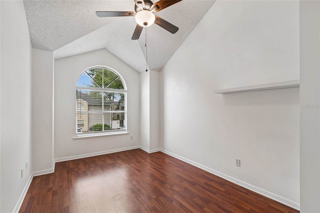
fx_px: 133
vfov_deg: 77.3
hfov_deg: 100.4
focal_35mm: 15
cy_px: 106
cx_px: 160
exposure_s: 1/5
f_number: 7.1
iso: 100
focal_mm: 10
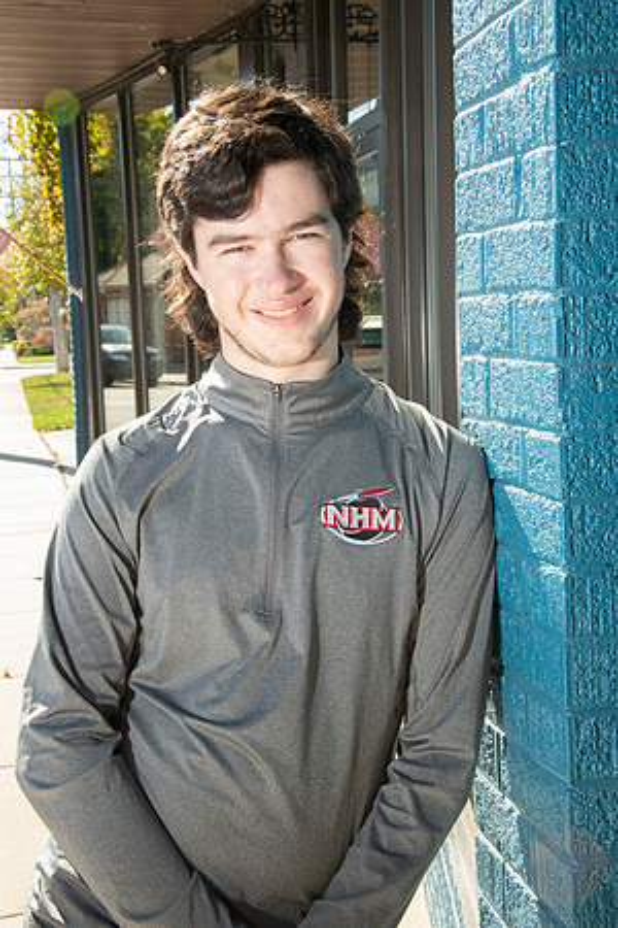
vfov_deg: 31.0
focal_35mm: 65
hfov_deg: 20.9
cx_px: 309
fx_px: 1674
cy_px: 464
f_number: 18
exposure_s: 1/160
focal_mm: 65
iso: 2000
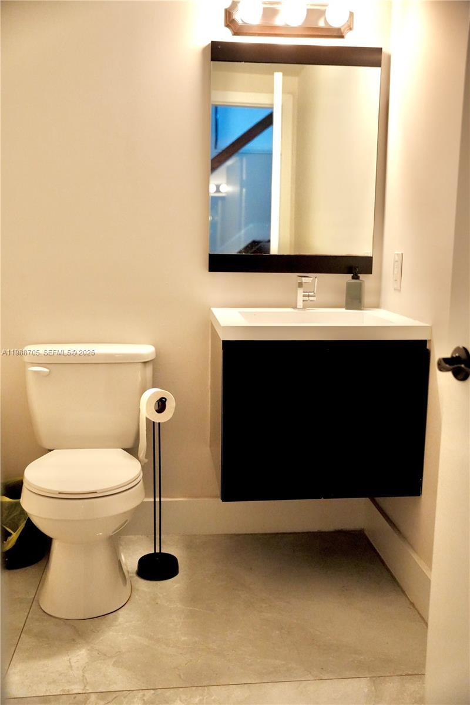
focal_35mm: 36
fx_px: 705
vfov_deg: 53.1
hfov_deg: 36.9
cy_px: 352
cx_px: 235
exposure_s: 1/160
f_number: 2.8
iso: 5000
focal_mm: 36
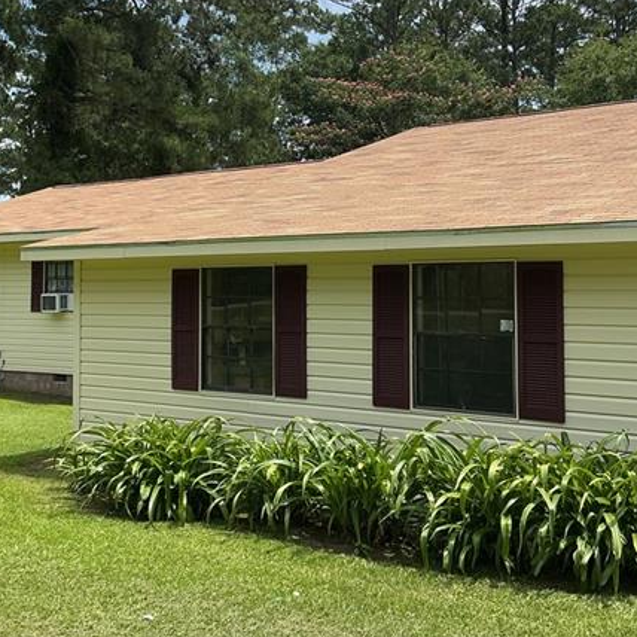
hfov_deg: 36.8
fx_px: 958
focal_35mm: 46
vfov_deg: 36.6
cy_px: 249
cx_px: 295
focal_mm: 3
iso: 25
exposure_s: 1/1377
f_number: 1.8
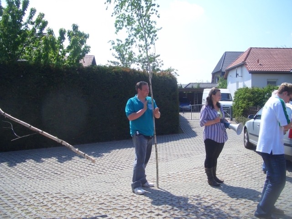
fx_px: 295
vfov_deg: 40.7
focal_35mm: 35
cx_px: 146
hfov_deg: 52.6
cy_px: 110
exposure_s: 1/500
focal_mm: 5.8
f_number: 4.3
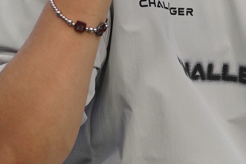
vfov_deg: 2.6
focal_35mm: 523
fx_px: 3571
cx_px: 197
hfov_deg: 3.9
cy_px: -84
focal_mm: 117
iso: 1250
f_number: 4
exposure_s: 1/200
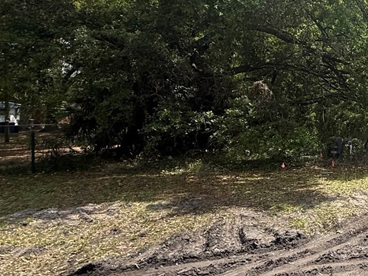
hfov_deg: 32.8
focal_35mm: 42
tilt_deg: +1.1
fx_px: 447
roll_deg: -0.2
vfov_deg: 34.3
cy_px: 123
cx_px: 483
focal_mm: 2.22
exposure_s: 1/1399
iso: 64
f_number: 2.2
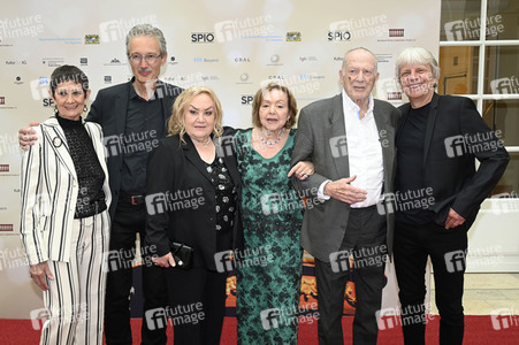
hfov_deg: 53.2
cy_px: 172
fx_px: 519
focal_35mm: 36
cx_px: 260
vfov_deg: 36.8
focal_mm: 36
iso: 800
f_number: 6.3
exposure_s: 1/125
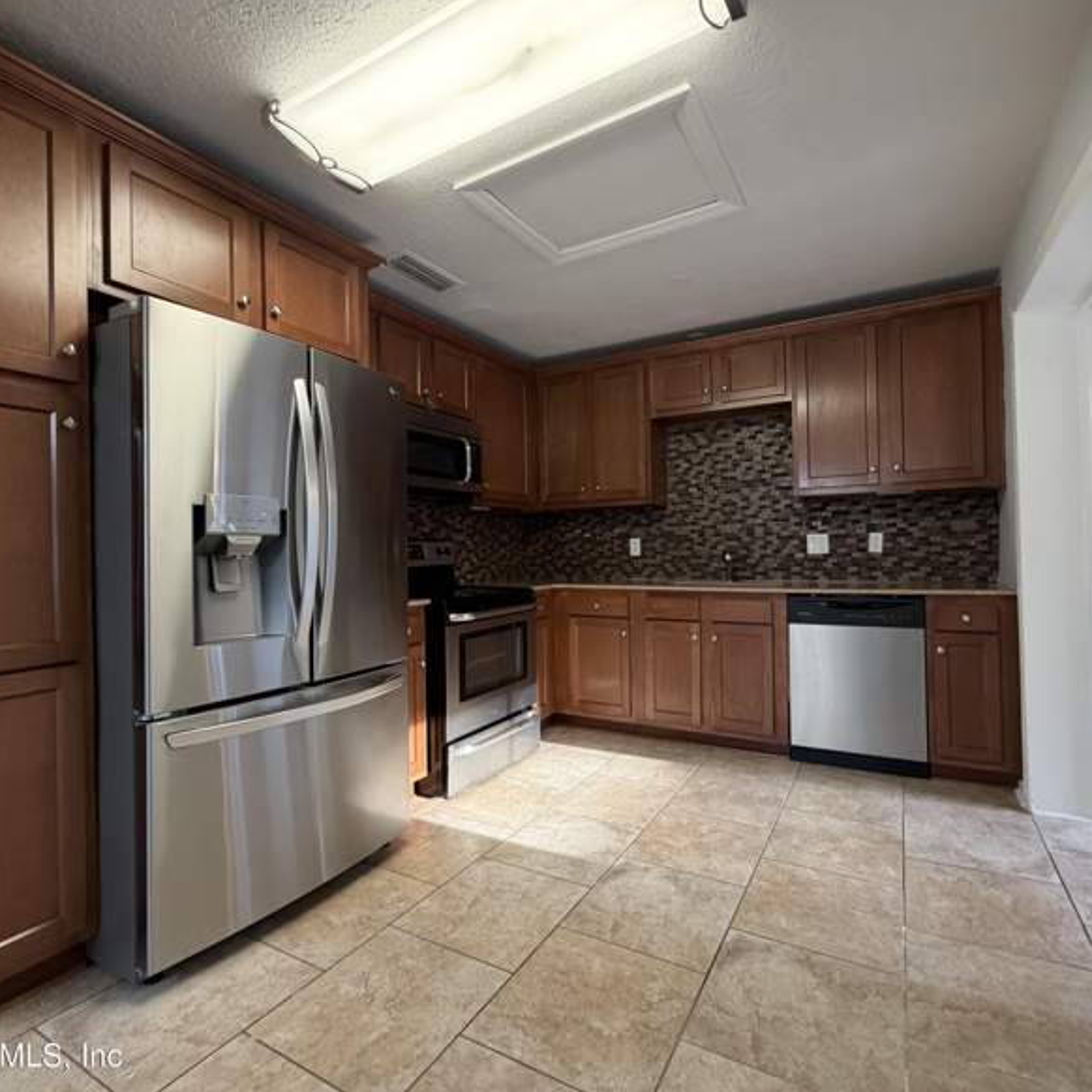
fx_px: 607
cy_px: 544
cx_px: 582
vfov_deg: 84.0
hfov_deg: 83.9
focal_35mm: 17
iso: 200
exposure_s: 1/60
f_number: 2.2
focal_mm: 2.22
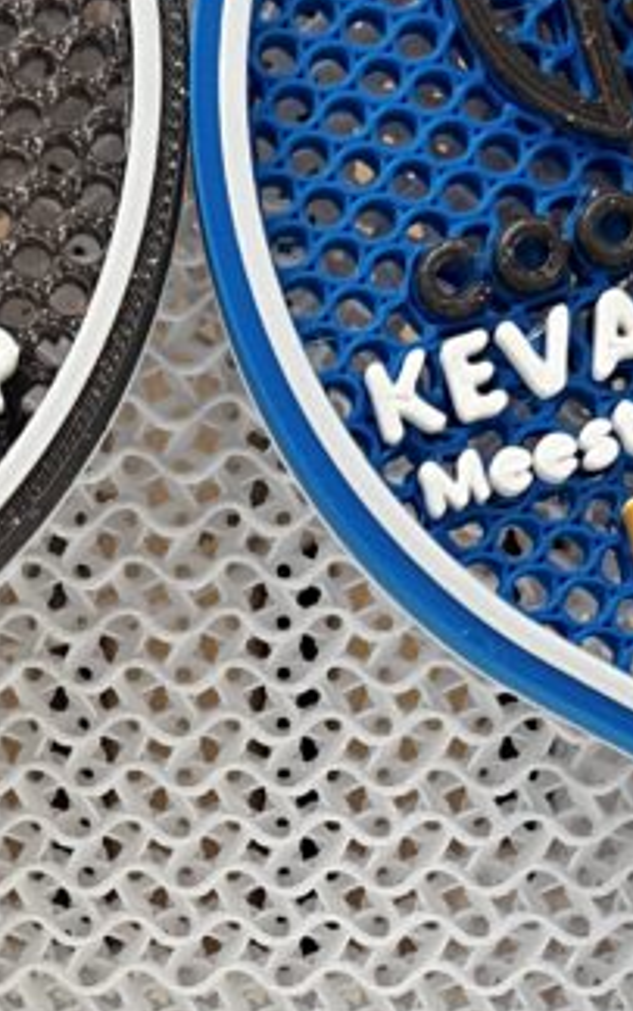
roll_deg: +0.8
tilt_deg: -7.8
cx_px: 218
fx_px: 2397
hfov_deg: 15.0
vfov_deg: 22.9
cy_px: 1002
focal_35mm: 87
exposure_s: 1/60
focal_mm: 5.7
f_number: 1.5
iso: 320
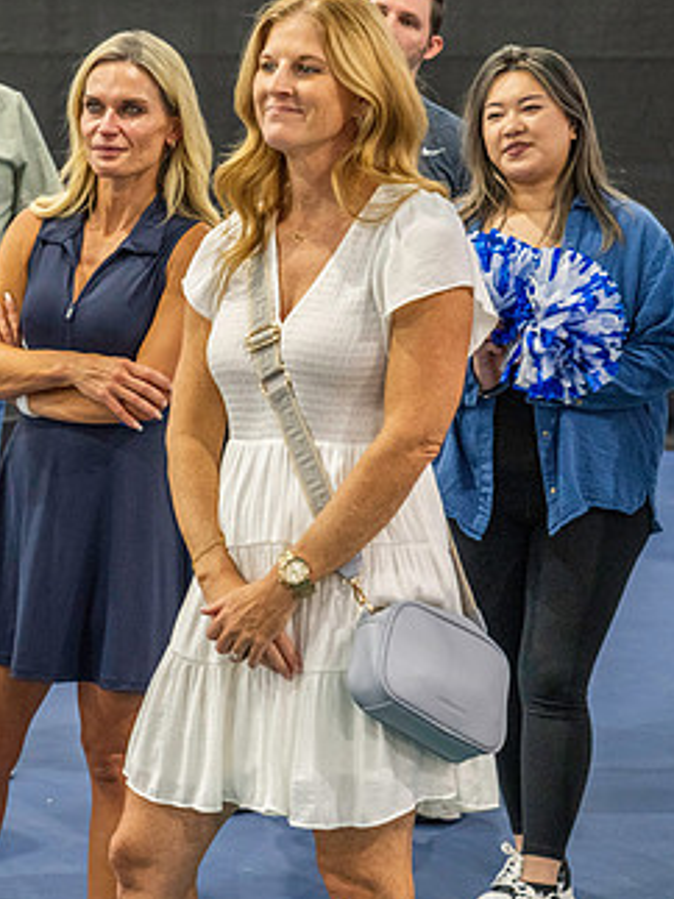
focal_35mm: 121
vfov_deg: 16.3
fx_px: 3143
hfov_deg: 12.2
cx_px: 156
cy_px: 388
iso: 5000
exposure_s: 1/200
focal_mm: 70
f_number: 4.5
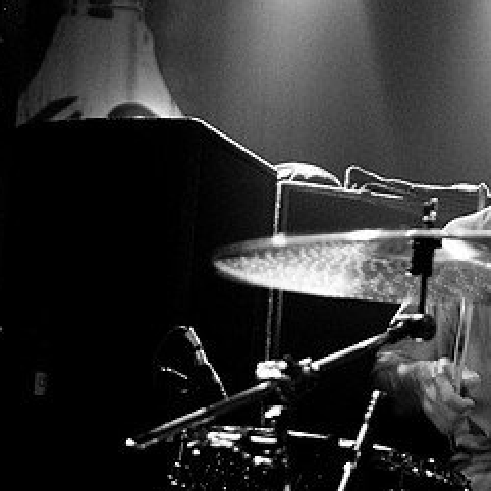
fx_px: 1476
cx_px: 383
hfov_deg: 18.7
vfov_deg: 18.9
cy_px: 211
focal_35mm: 92
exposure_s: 1/60
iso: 1000
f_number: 1.4
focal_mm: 30
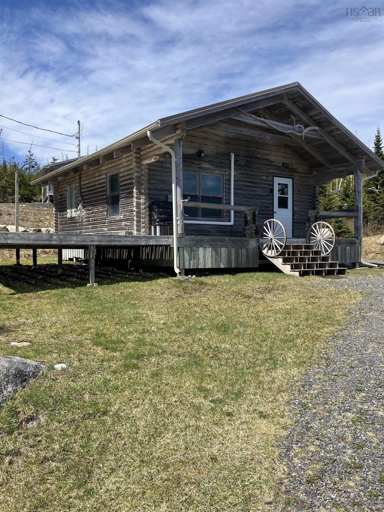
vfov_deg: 63.4
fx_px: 414
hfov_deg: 49.7
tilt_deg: -0.7
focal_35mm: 28
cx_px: 192
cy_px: 256
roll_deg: -0.8
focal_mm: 3.99
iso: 32
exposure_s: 1/1715
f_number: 1.8
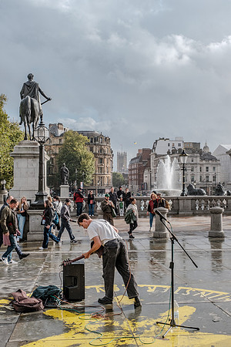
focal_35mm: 40
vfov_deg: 48.5
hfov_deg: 33.4
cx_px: 116
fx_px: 385
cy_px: 174
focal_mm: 26.6
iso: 320
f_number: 5.6
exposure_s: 1/950
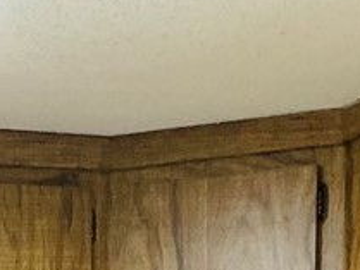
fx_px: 2071
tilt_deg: -7.8
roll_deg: +0.6
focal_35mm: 199
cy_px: 846
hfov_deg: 9.5
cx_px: -251
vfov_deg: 6.7
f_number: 1.8
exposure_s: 1/60
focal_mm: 4.25
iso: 200
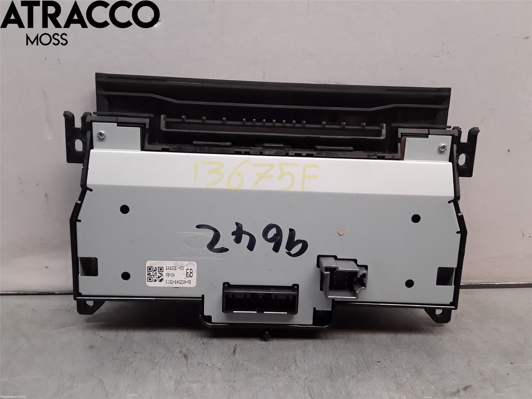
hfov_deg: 63.4
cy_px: 200
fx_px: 430
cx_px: 266
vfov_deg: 49.7
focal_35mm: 28
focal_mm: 2.91
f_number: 1.9
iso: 100
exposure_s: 1/112
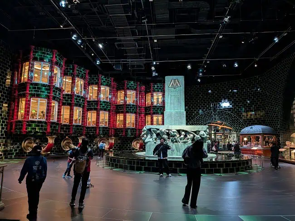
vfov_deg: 56.8
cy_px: 110
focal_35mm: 24
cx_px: 148
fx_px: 204
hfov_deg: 71.6
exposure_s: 1/60
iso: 344
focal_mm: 4.5
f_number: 1.7
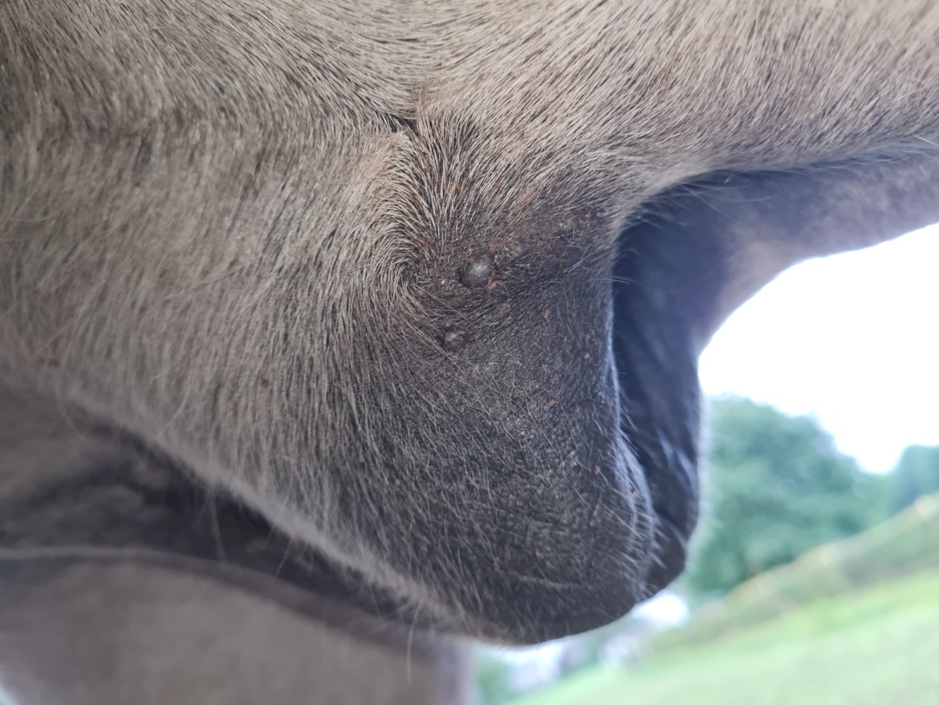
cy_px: 352
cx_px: 470
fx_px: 705
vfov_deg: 53.1
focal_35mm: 26
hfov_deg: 67.3
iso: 100
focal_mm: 5.4
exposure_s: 1/100
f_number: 1.8
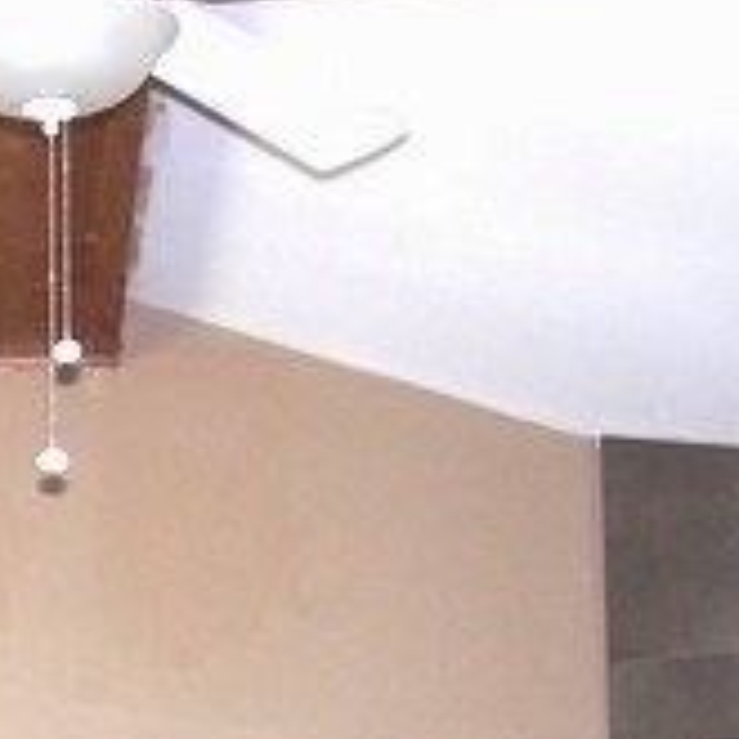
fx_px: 3140
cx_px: -112
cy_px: 806
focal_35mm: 130
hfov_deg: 13.1
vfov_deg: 13.2
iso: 140
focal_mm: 6.3
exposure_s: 1/60
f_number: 2.8
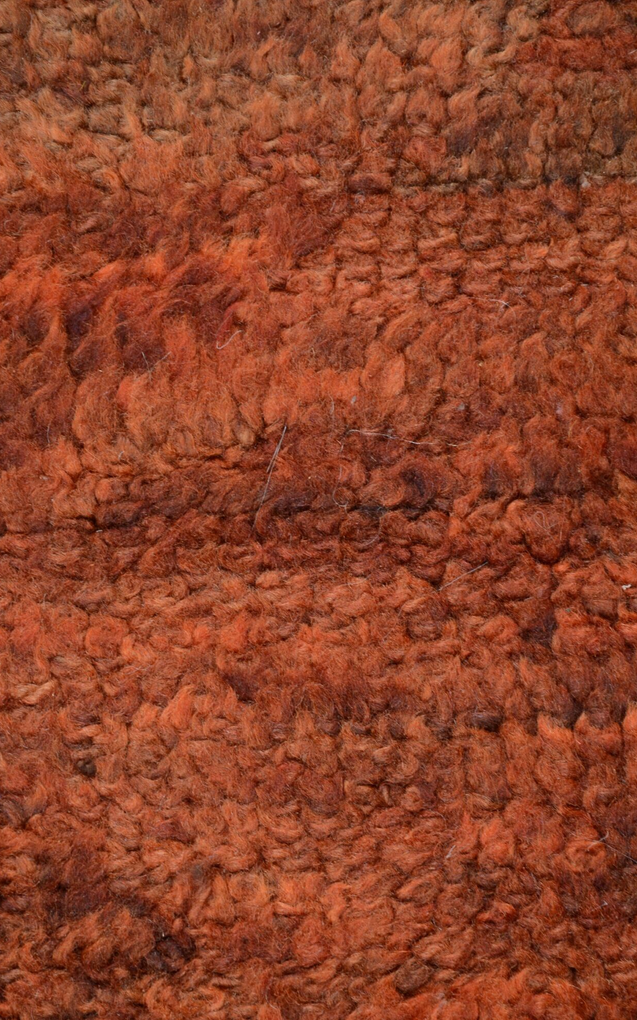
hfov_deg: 10.0
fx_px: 3625
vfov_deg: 16.0
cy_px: 513
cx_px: 300
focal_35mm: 131
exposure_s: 1/4
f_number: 8
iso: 400
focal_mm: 85
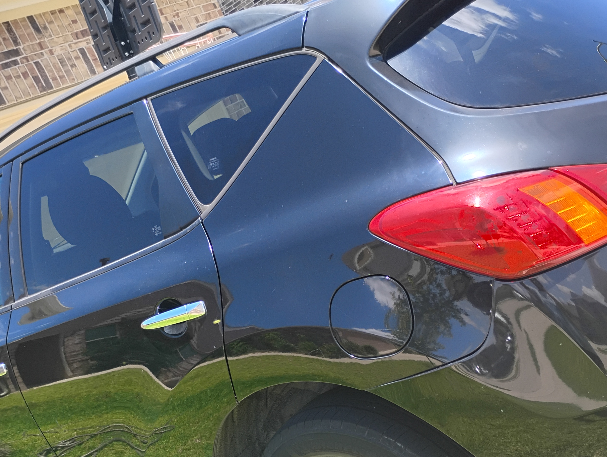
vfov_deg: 29.9
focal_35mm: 48
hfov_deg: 39.5
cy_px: 331
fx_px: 843
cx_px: 265
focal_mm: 4.26
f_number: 1.8
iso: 100
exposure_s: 1/296
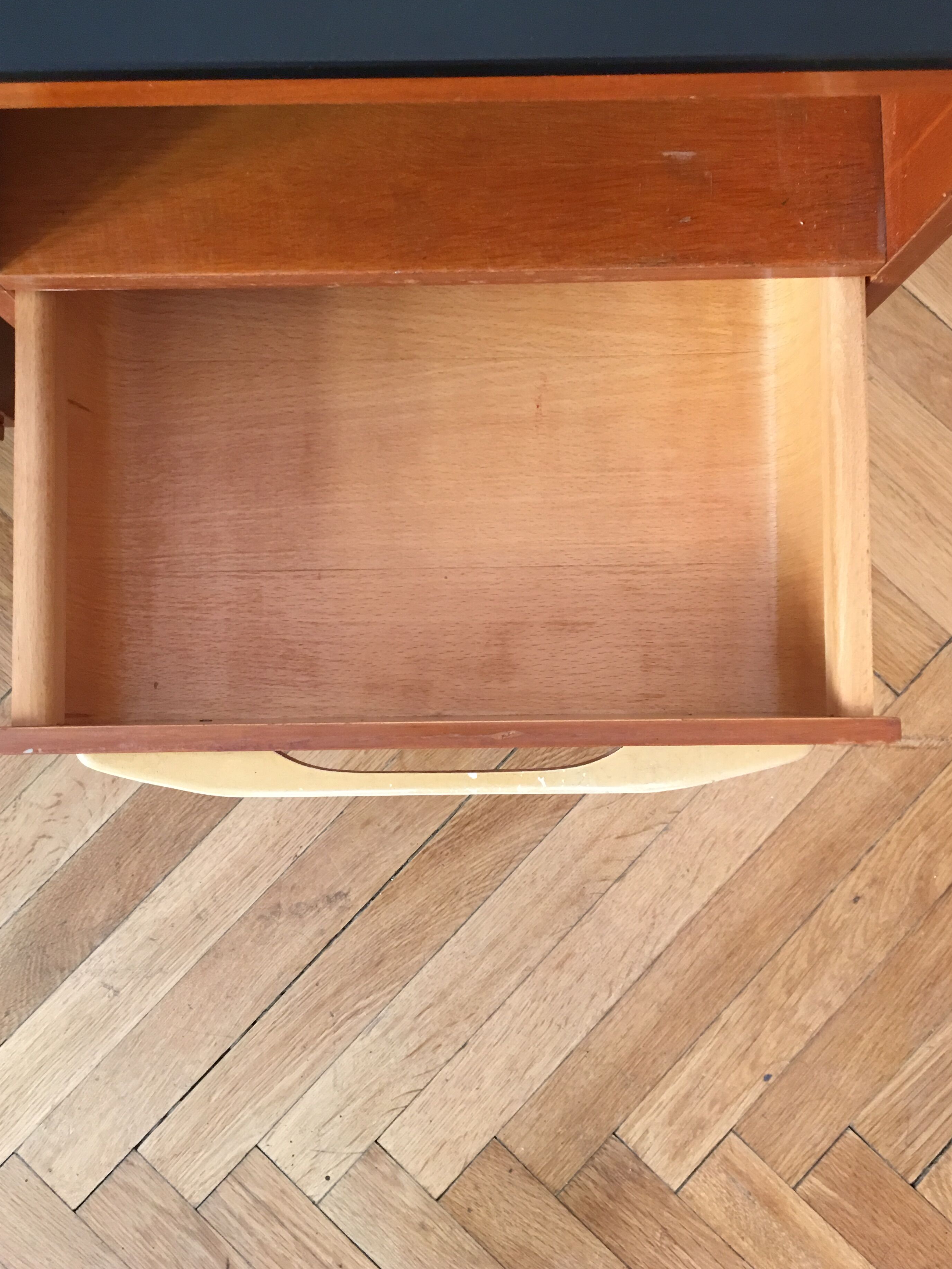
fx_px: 1173
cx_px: 480
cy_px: 619
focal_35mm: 32
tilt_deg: -84.3
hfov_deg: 44.2
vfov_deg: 56.8
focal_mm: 4.15
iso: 100
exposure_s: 1/17
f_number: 2.2
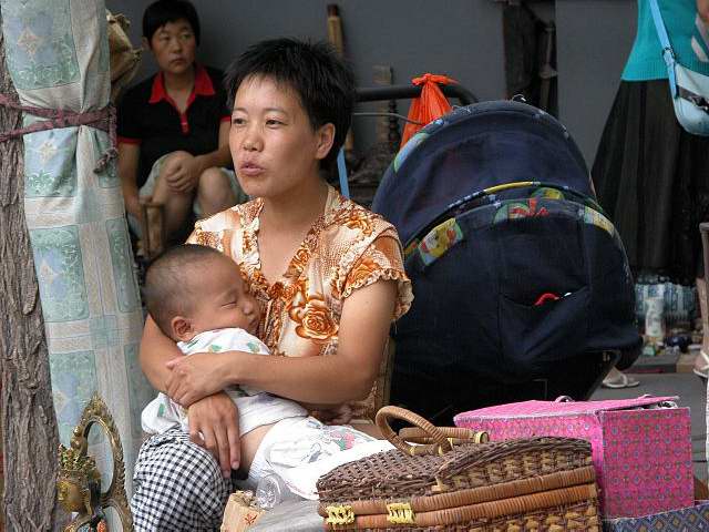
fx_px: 3605
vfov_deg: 8.4
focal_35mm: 176
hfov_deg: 11.2
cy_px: 266
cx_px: 354
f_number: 5
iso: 200
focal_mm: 44.7
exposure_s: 1/125
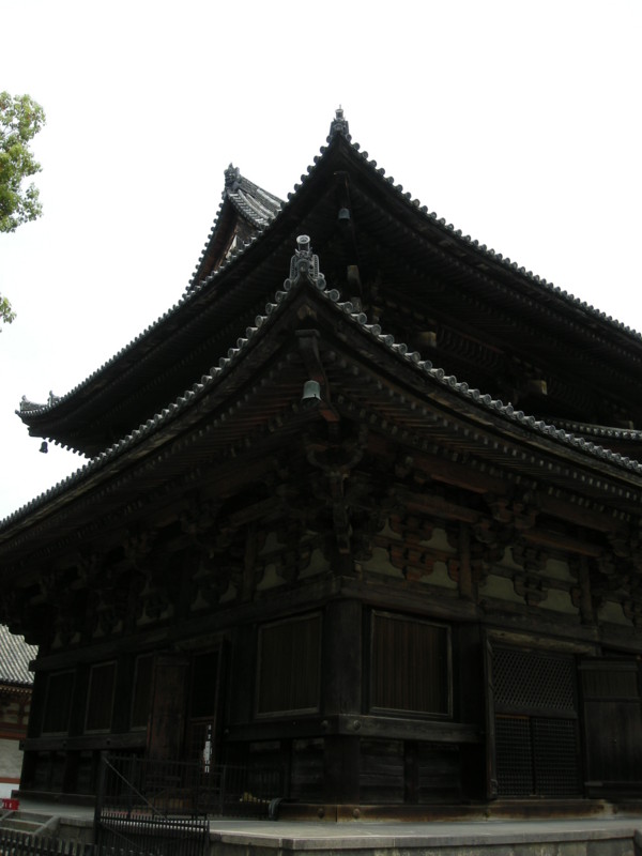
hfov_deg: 40.7
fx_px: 865
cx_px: 321
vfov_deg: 52.6
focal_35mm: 35
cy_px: 428
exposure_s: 1/722
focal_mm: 5.7
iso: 50
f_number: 2.8
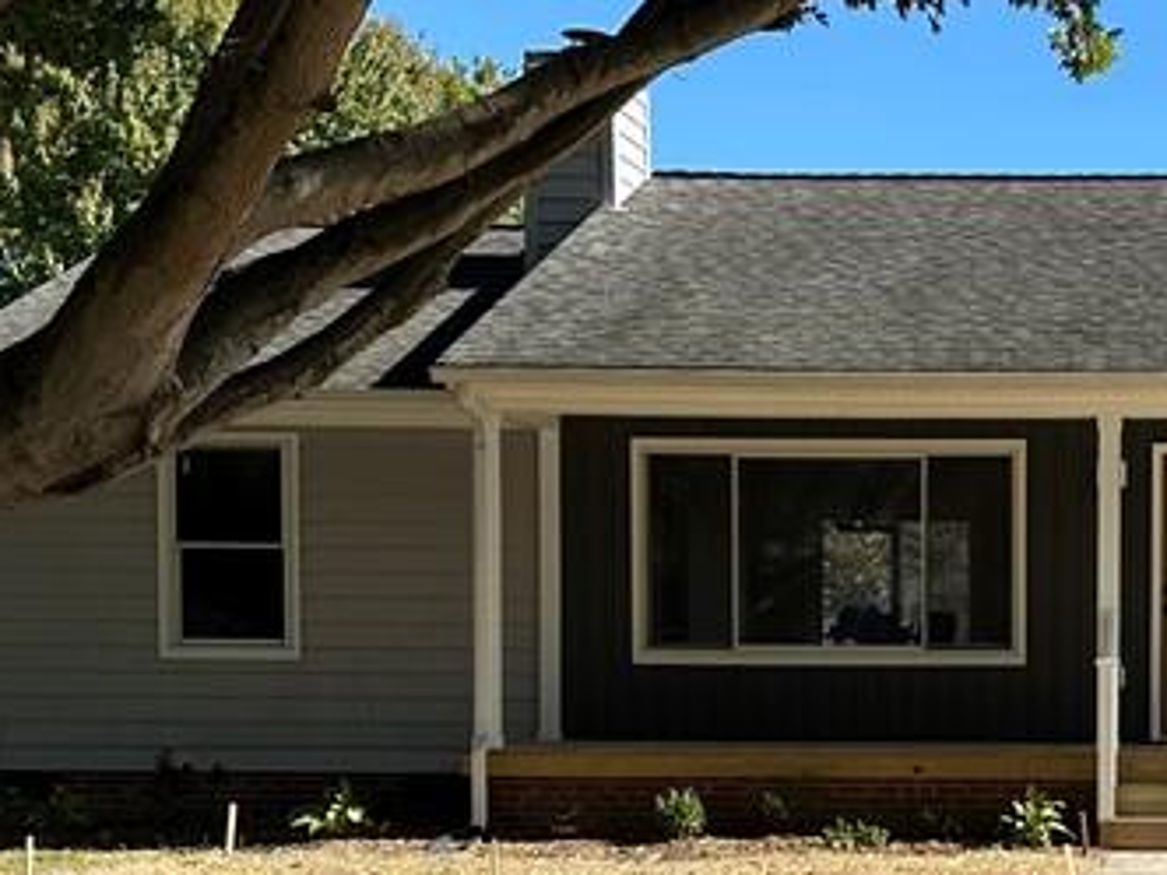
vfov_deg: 19.6
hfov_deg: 25.1
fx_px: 2495
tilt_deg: -1.6
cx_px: 1167
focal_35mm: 74
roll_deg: -0.7
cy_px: 731
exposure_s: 1/2809
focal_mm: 6.86
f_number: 1.78
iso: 80
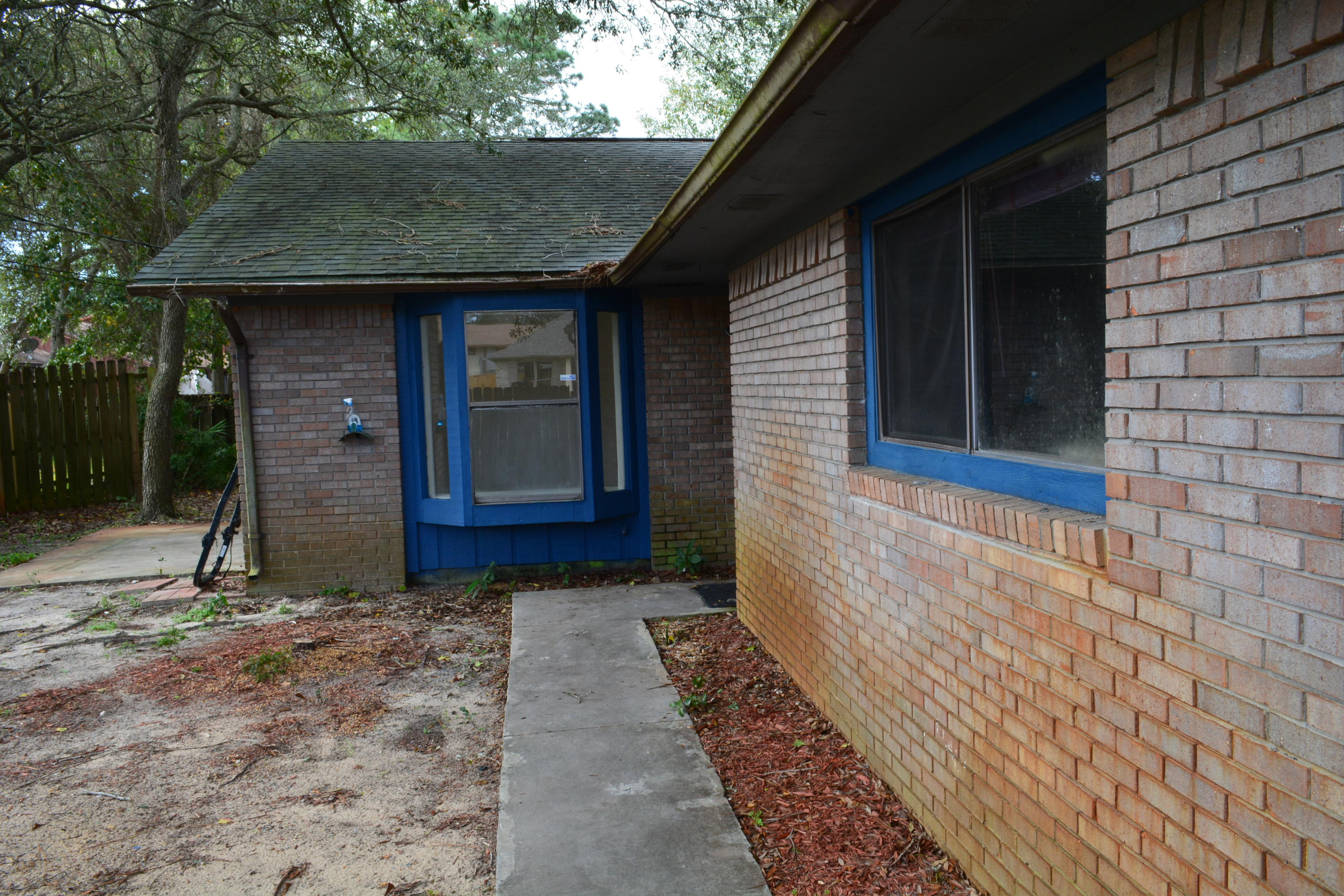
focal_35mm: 27
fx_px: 1008
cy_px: 448
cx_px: 672
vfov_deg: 47.9
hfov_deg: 67.4
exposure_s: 1/60
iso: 400
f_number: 10
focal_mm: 18
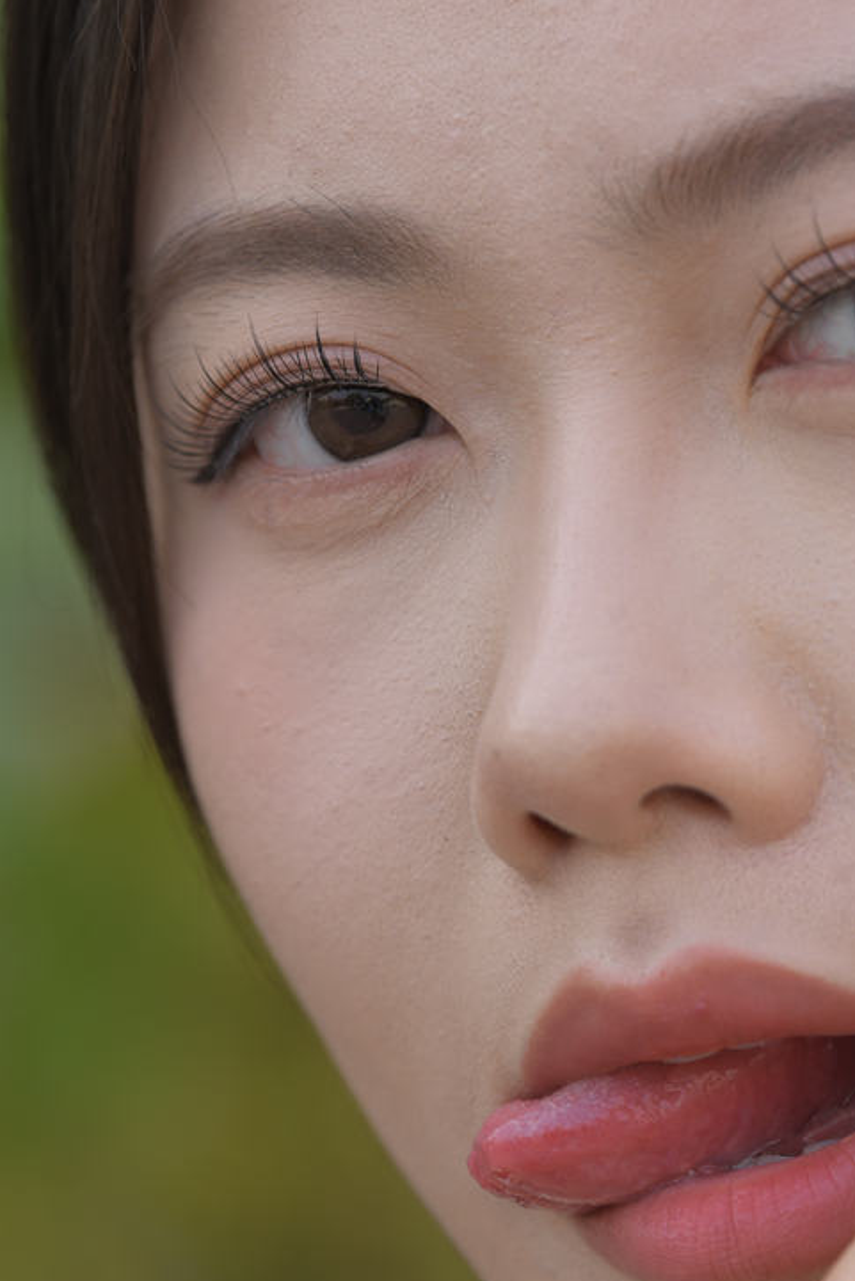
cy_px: 814
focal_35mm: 374
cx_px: 755
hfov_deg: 3.7
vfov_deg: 5.5
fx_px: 13316
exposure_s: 1/250
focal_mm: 200
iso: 180
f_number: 5
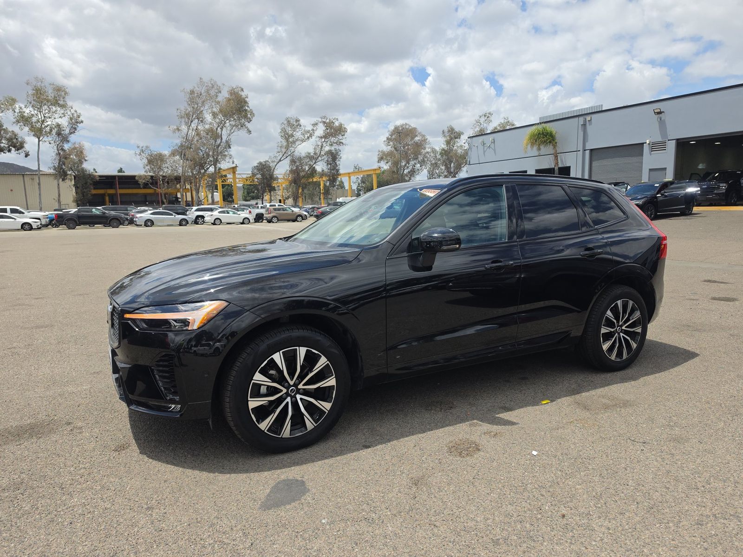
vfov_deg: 58.9
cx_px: 372
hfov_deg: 73.9
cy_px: 278
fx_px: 494
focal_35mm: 23
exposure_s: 1/6572
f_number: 1.4
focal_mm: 6.5
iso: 63
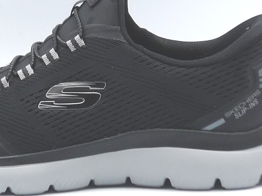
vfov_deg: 14.8
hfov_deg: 19.6
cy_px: 104
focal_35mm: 100
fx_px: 757
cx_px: 93
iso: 100
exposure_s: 1/160
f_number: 4
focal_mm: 4.9
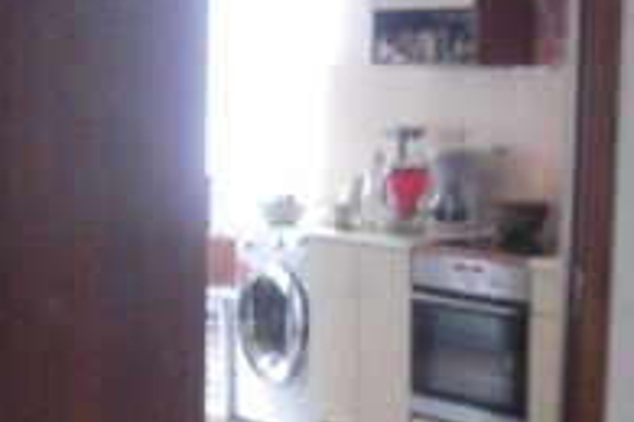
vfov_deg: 14.2
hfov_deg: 21.2
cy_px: 310
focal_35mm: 96
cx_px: 367
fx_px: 1691
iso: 800
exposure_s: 1/100
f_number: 2.8
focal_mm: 6.3
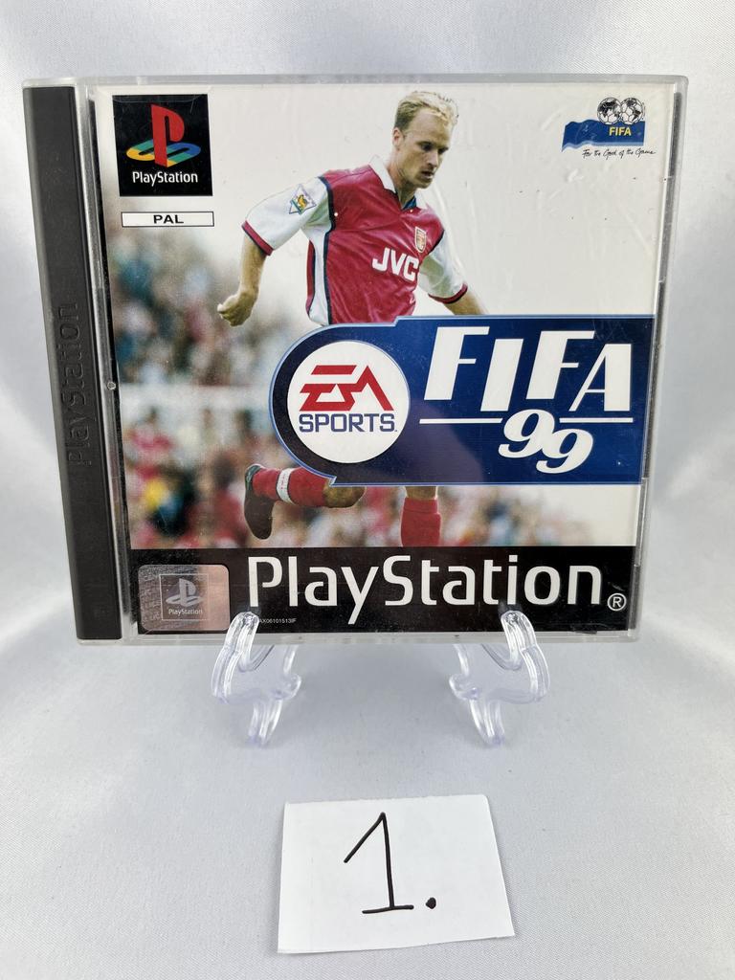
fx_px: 736
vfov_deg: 67.3
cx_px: 368
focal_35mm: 26
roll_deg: -0.3
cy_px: 490
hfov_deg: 53.1
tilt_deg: -34.9
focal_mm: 5.1
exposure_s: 1/334
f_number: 1.6
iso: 50
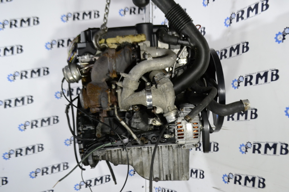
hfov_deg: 57.2
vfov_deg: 39.9
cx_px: 144
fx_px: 265
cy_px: 96
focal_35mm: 33
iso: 1600
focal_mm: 22
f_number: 4
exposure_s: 1/160
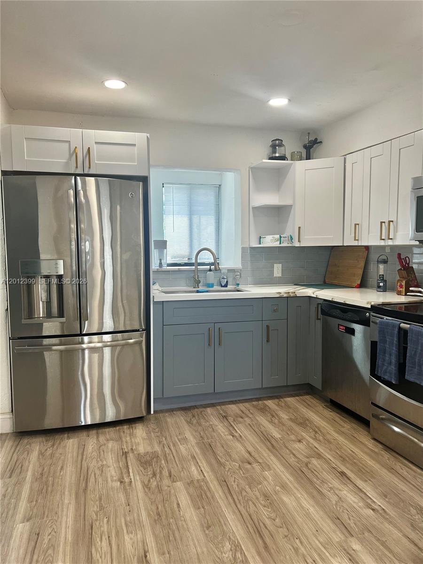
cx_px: 212
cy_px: 282
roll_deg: +0.8
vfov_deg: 67.3
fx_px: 424
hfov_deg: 53.1
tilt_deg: -4.9
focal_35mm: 26
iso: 100
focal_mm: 5.7
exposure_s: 1/120
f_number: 1.5
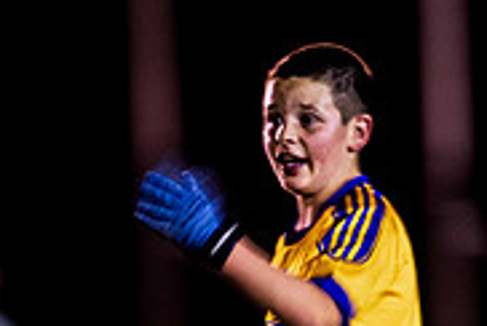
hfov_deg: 1.6
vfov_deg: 1.1
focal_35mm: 1273
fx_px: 17249
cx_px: 286
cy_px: 448
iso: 2000
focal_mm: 400
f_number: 2.8
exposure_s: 1/15
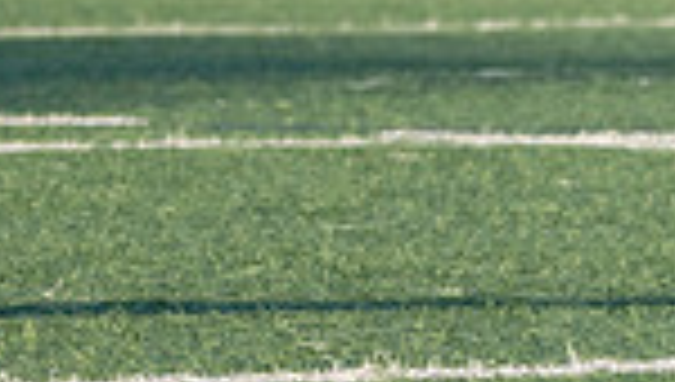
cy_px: -493
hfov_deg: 2.8
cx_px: -280
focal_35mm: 778
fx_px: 13950
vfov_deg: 1.6
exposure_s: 1/1250
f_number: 7.1
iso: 1250
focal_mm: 177
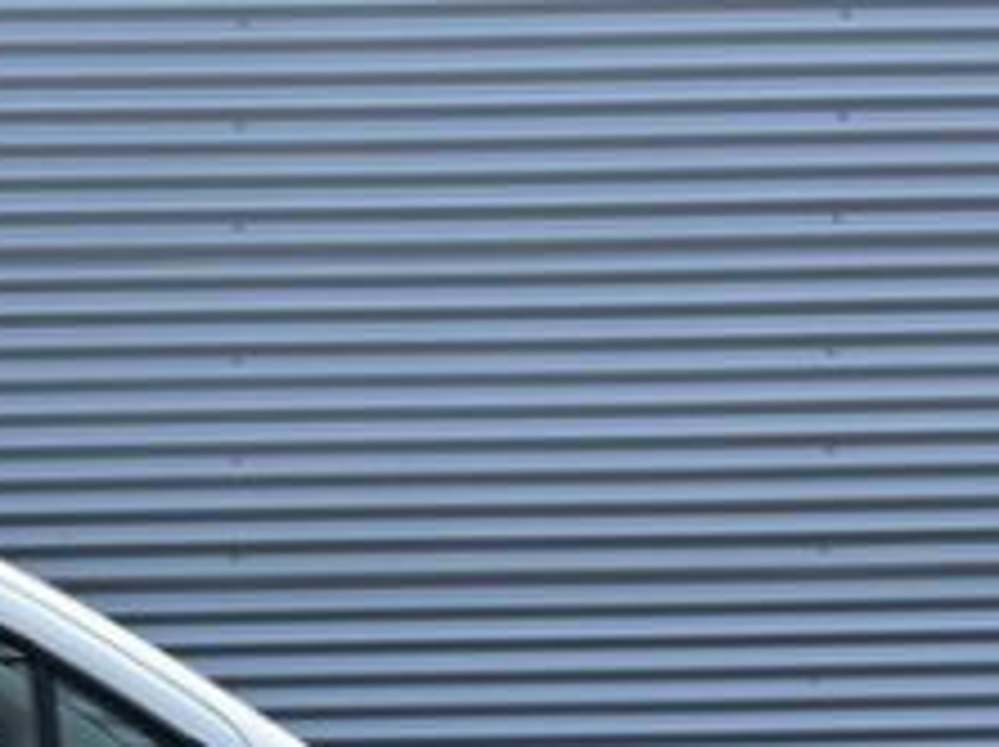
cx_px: -428
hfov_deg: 19.4
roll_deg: +1.4
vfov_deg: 15.6
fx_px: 2595
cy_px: 963
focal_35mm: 90
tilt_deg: -7.7
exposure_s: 1/1543
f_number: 1.6
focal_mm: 5.96
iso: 50
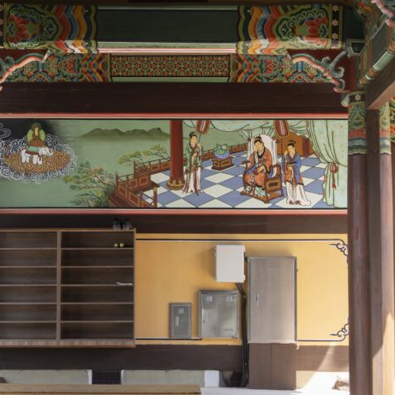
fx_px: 1072
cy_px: 203
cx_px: 161
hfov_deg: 20.9
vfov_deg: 20.9
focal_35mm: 83
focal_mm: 44
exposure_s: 1/60
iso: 160
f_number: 5.6
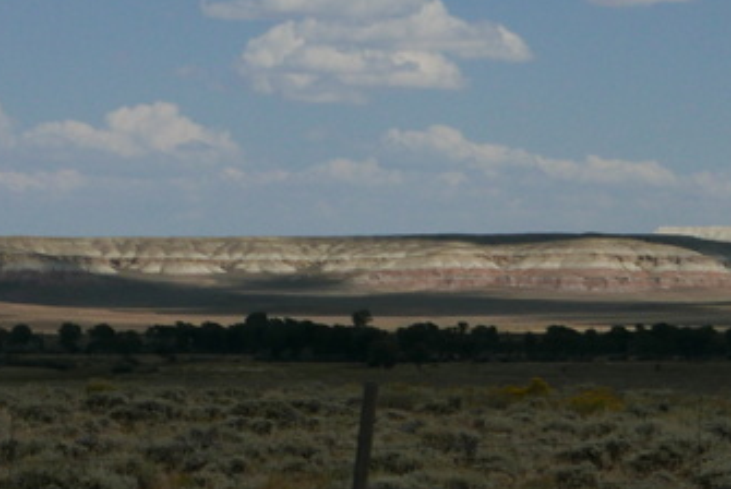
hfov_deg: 9.7
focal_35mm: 207
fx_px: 4207
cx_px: 1066
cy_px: -247
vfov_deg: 6.6
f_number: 5.6
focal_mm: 26.3
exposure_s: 1/2000
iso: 200
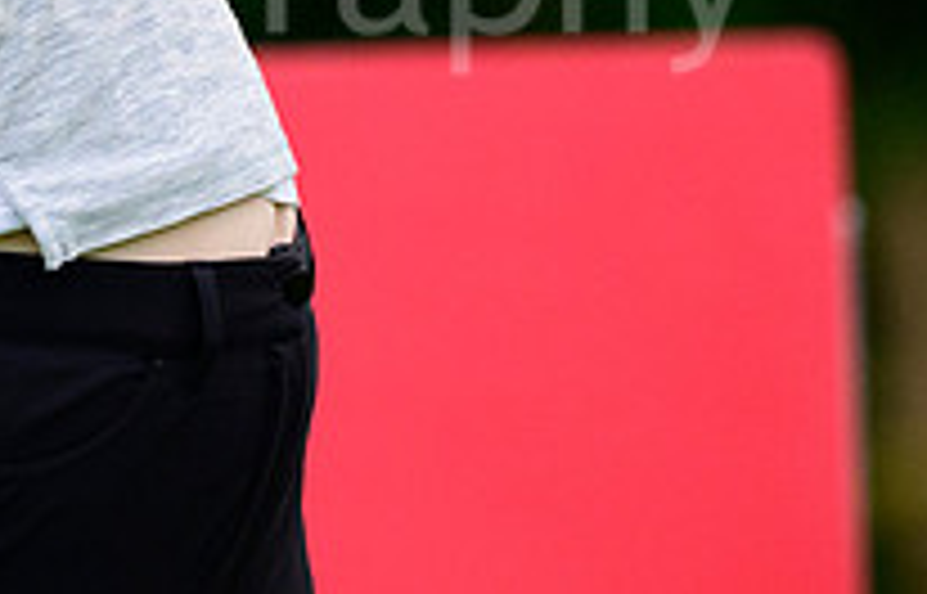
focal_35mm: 879
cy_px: -326
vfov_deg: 1.5
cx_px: -125
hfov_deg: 2.4
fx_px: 22366
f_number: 2.8
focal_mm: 200
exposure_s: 1/1250
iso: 2000
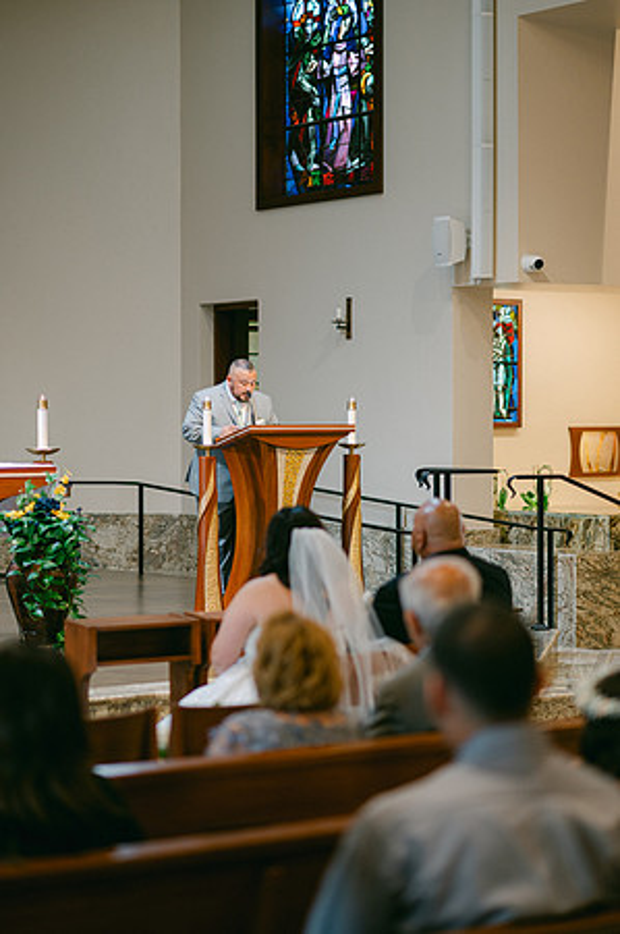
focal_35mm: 85
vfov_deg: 23.9
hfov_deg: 16.0
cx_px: 310
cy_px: 467
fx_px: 2201
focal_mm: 85
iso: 320
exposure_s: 1/125
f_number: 1.8
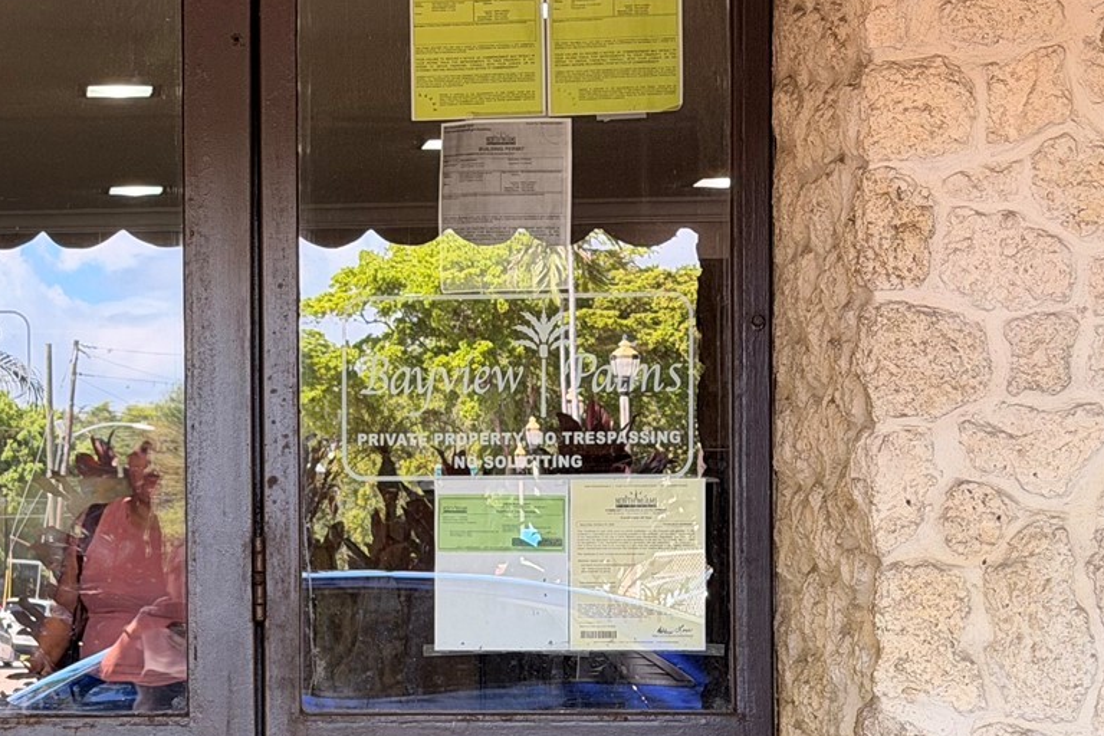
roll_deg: +0.4
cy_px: 582
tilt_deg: +0.4
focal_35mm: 104
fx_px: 3189
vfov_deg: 13.1
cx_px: -39
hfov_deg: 19.0
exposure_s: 1/167
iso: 125
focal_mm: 6.76
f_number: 1.78
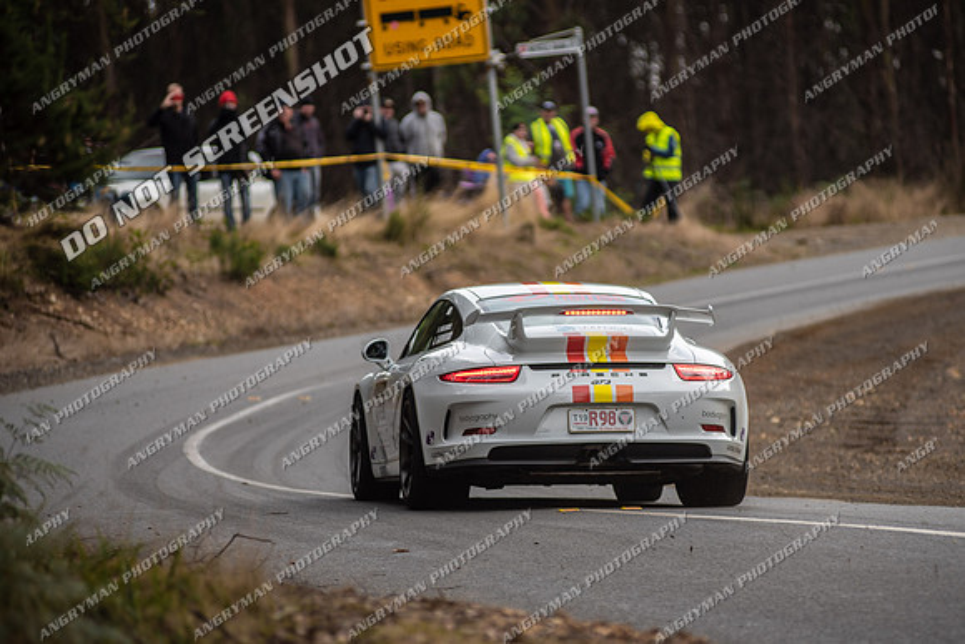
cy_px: 351
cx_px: 556
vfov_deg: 6.0
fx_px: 6184
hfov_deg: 8.9
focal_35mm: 231
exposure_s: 1/640
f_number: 2.8
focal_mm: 200
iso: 100
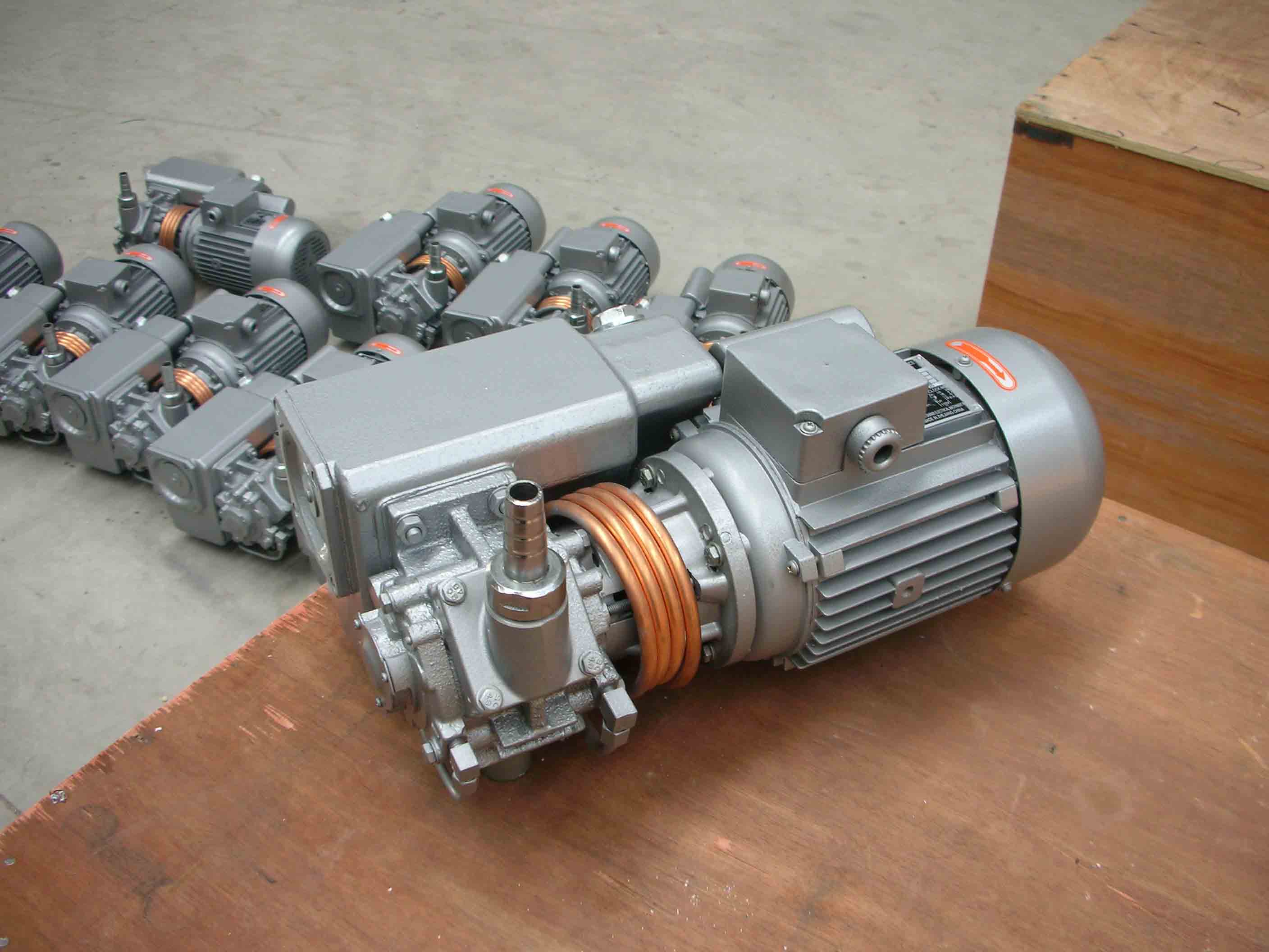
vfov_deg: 40.7
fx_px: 1283
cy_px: 476
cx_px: 634
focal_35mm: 35
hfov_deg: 52.6
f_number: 3
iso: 50
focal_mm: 5.8
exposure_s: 1/40.3
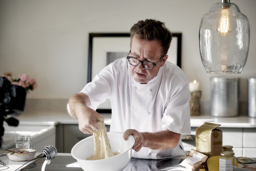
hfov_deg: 16.4
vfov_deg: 11.0
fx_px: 889
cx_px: 128
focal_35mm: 125
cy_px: 86
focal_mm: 125
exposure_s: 1/320
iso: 400
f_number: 4.5
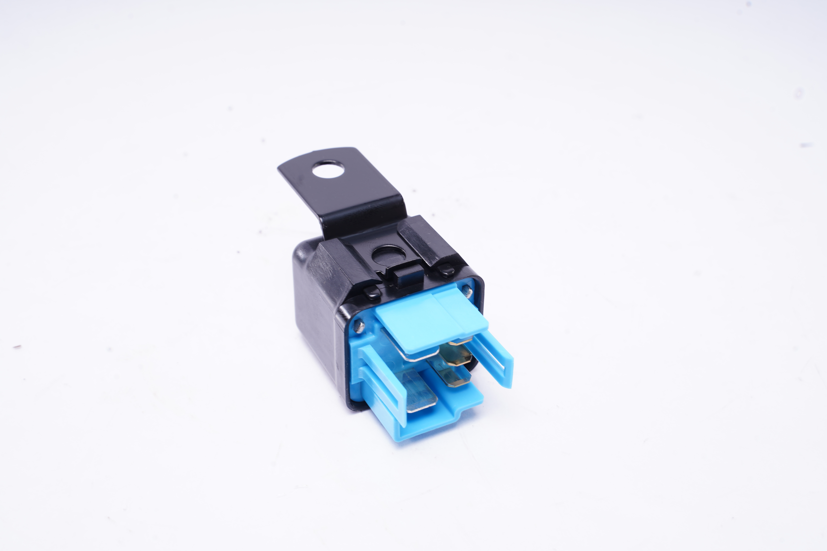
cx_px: 414
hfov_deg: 40.3
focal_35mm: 49
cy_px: 276
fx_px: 1126
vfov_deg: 27.5
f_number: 13
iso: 125
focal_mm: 49
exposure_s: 1/125
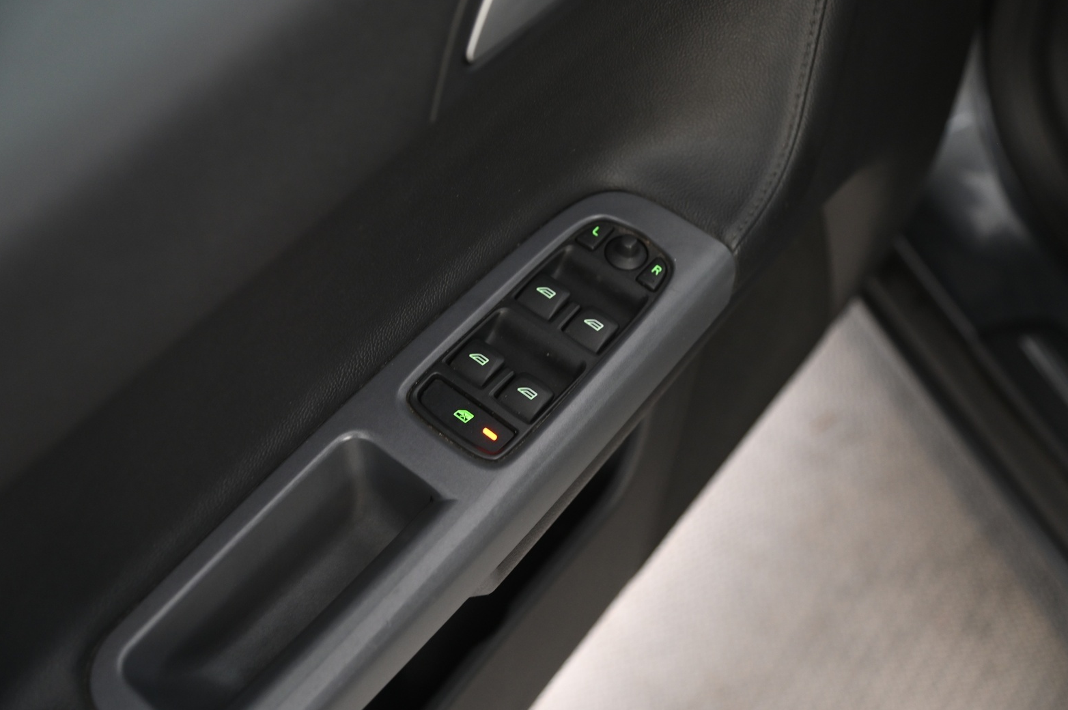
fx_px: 1601
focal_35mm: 54
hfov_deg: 36.9
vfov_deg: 25.0
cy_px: 348
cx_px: 524
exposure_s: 1/15
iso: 2000
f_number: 4
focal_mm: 52
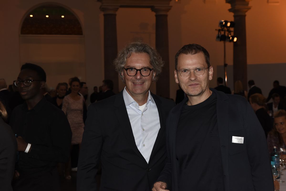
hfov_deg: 38.2
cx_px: 143
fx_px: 413
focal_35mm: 52
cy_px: 96
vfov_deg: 26.0
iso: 1250
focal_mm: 52
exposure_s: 1/80
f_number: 5.6
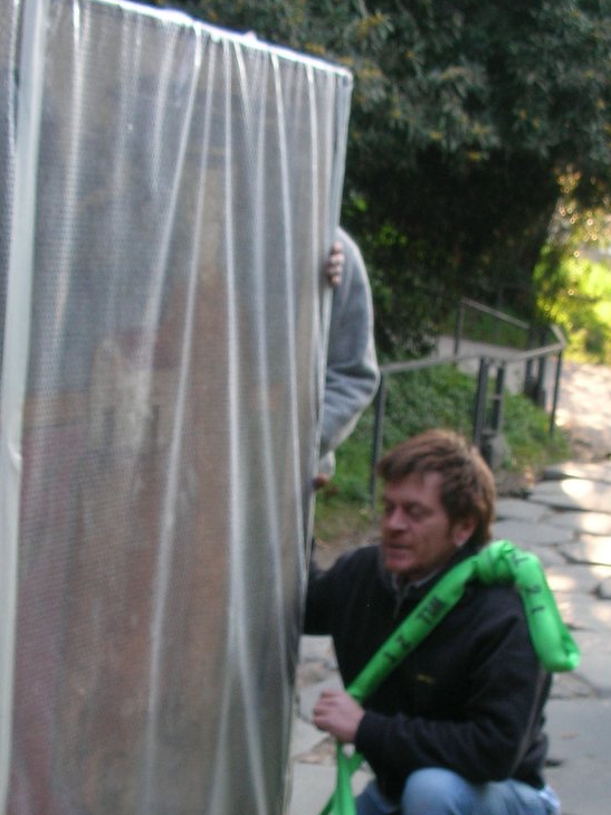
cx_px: 280
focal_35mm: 64
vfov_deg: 29.5
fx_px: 1506
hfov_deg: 22.9
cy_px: 664
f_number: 3
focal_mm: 5.8
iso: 50
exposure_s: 1/48.1
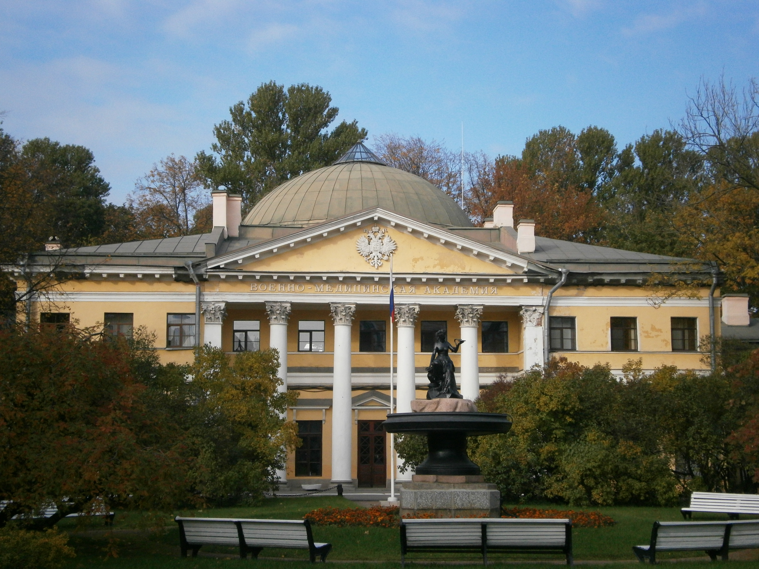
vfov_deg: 24.4
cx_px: 380
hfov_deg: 32.2
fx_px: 1316
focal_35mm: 60
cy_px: 284
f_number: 11
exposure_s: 1/200
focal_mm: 10.7
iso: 200
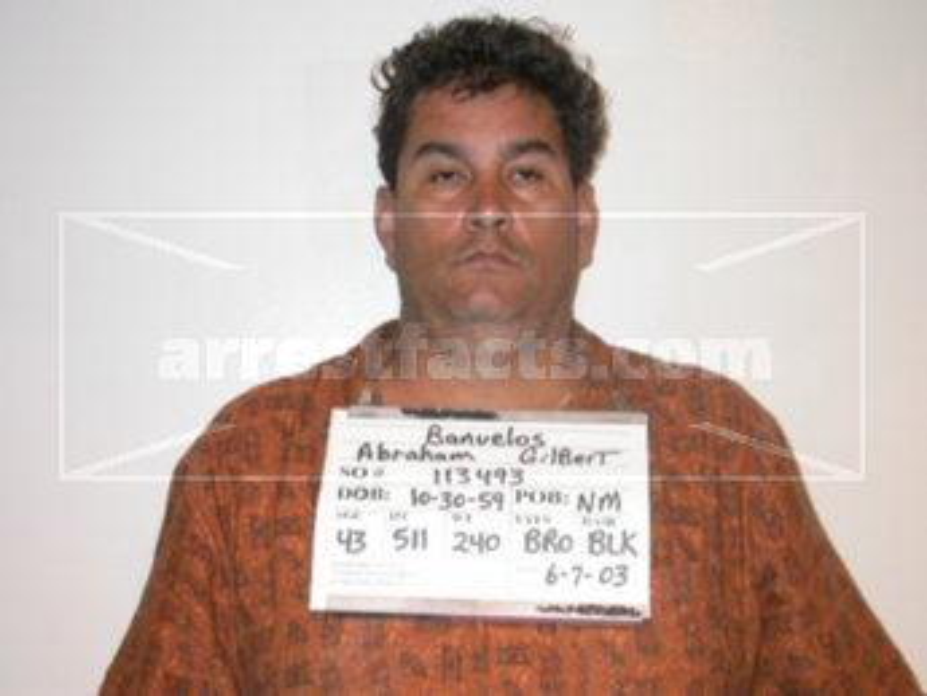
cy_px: 348
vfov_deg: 24.0
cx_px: 464
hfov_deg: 31.7
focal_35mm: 61
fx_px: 1634
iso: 100
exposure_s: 1/60.3
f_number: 3.1
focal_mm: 12.7
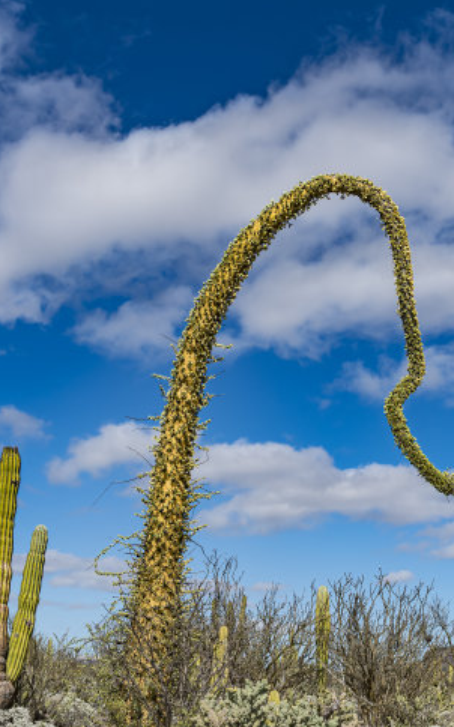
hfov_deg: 22.3
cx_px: 280
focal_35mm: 58
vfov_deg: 35.1
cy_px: 371
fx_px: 1150
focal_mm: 38
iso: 200
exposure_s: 1/500
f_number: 11
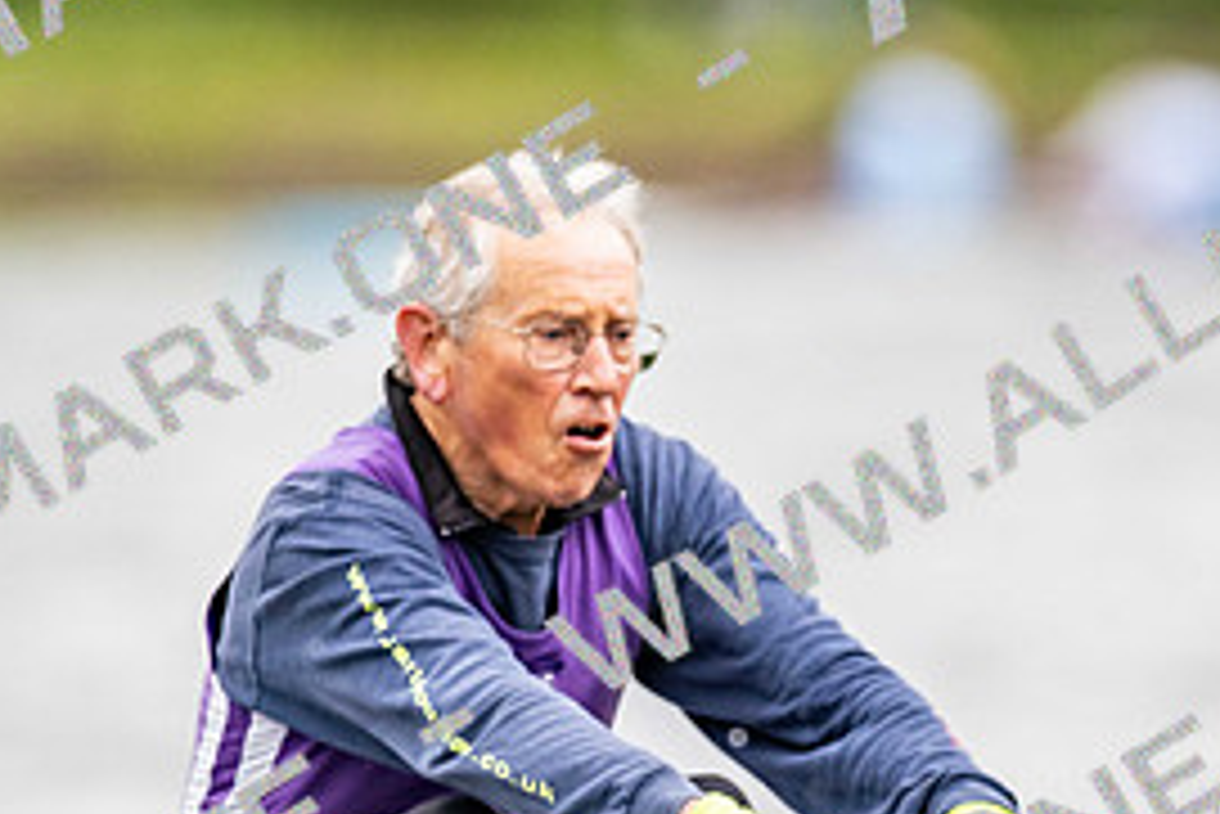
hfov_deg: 1.6
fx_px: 43501
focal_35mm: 1283
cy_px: 704
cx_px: 1103
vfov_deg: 1.1
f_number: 4
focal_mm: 600
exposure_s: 1/2500
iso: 900
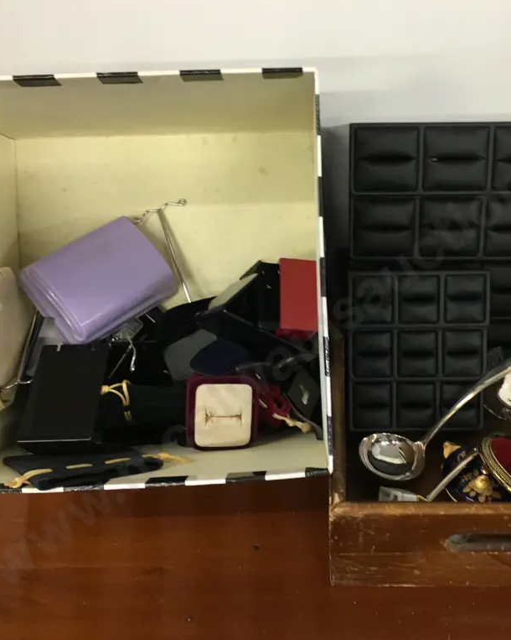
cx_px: 338
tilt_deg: -37.4
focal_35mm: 38
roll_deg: -0.7
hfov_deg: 38.7
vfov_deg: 47.9
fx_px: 719
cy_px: 320
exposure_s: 1/17
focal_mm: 4.15
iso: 50
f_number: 2.2
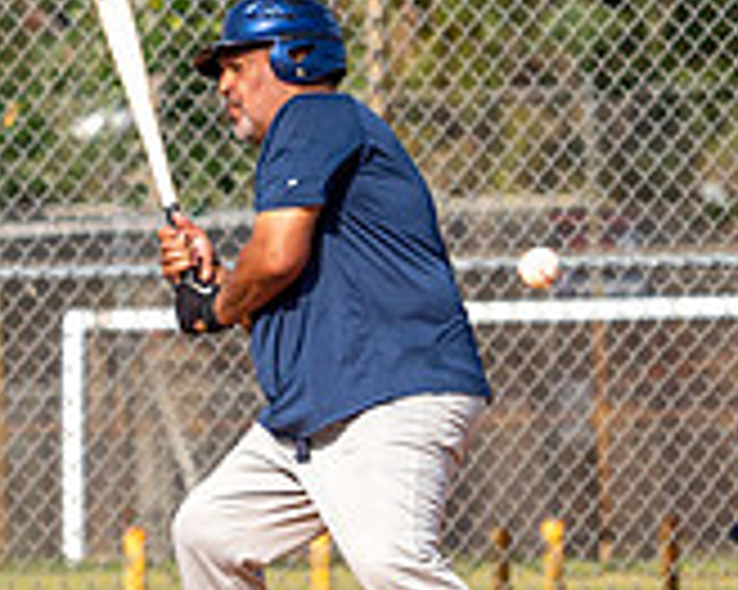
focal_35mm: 991
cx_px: 170
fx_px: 21633
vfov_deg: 1.6
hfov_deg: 2.0
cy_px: 328
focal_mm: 125
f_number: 4
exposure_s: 1/2000
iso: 200
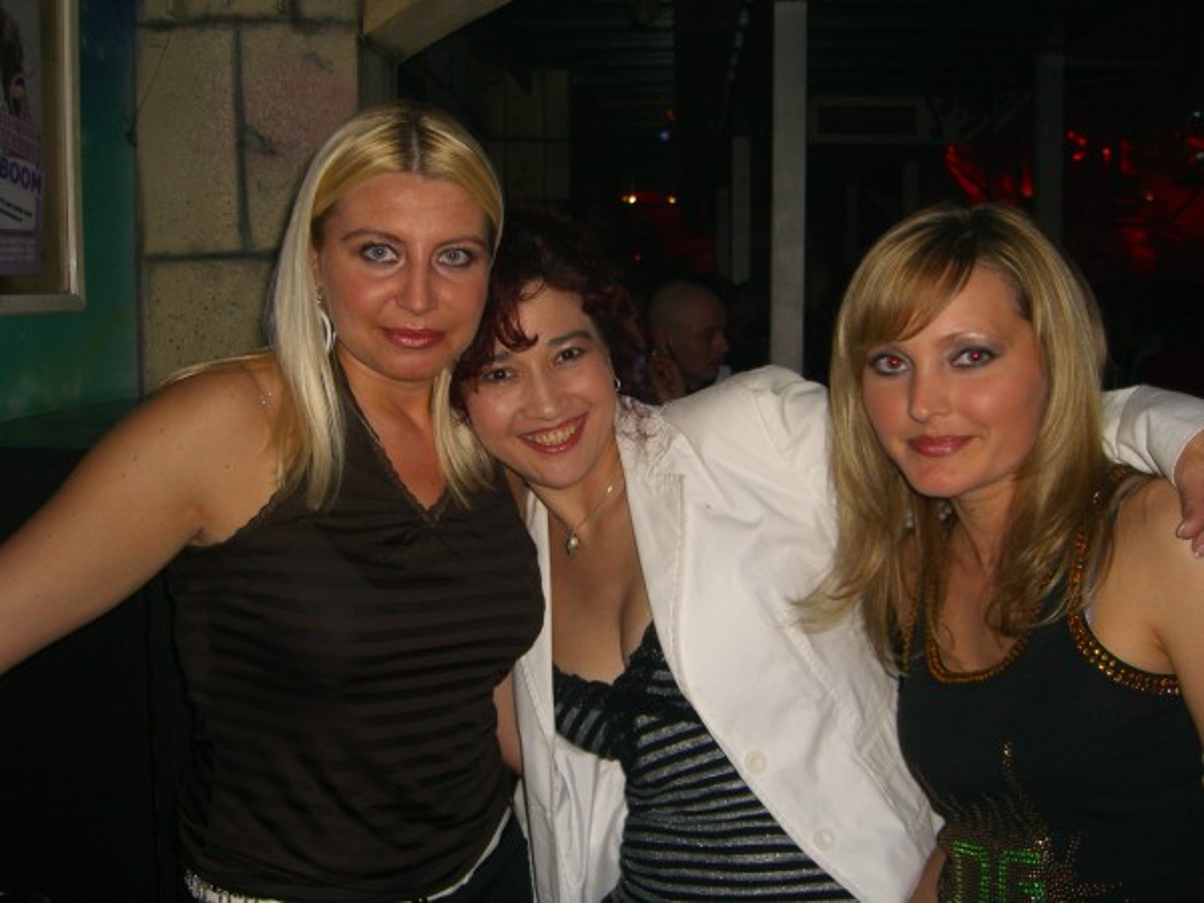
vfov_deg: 37.7
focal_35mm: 38
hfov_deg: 49.0
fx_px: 1322
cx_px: 602
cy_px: 452
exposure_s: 1/60
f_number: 2.8
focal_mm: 7.9
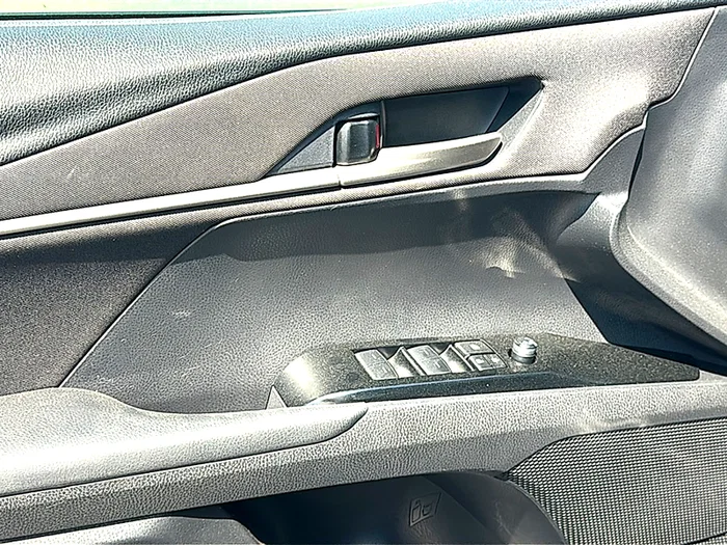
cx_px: 364
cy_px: 272
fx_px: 861
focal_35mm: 41
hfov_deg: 45.8
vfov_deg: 35.1
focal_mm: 6.86
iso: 80
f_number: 1.78
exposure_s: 1/631
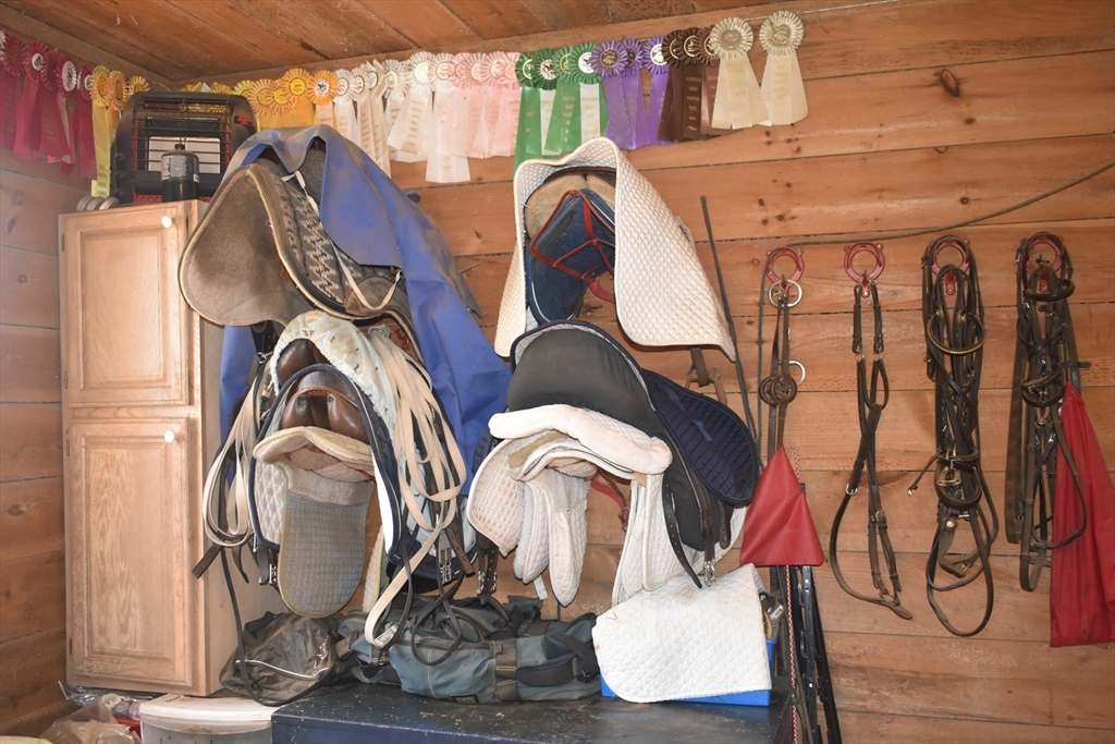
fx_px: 976
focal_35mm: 32
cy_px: 372
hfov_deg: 59.5
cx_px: 558
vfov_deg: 41.7
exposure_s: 1/60
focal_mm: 21
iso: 800
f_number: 4
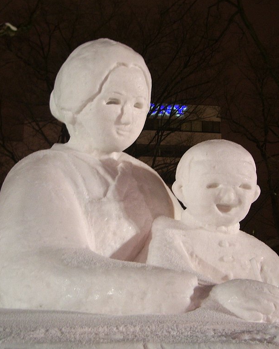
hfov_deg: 28.1
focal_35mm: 54
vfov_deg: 34.7
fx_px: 557
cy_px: 173
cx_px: 130
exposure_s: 1/4
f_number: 2.8
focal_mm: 6.8
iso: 100
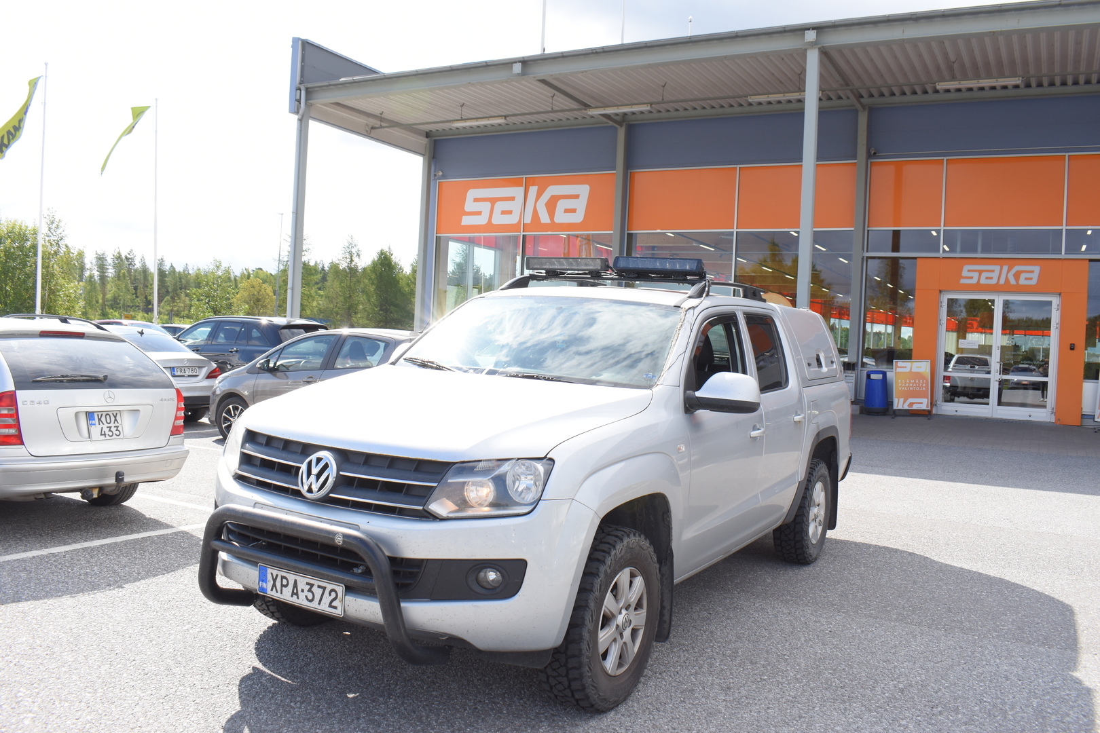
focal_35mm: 30
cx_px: 550
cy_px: 366
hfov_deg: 61.9
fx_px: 917
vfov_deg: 43.6
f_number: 9.5
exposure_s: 1/350
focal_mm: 20
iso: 200
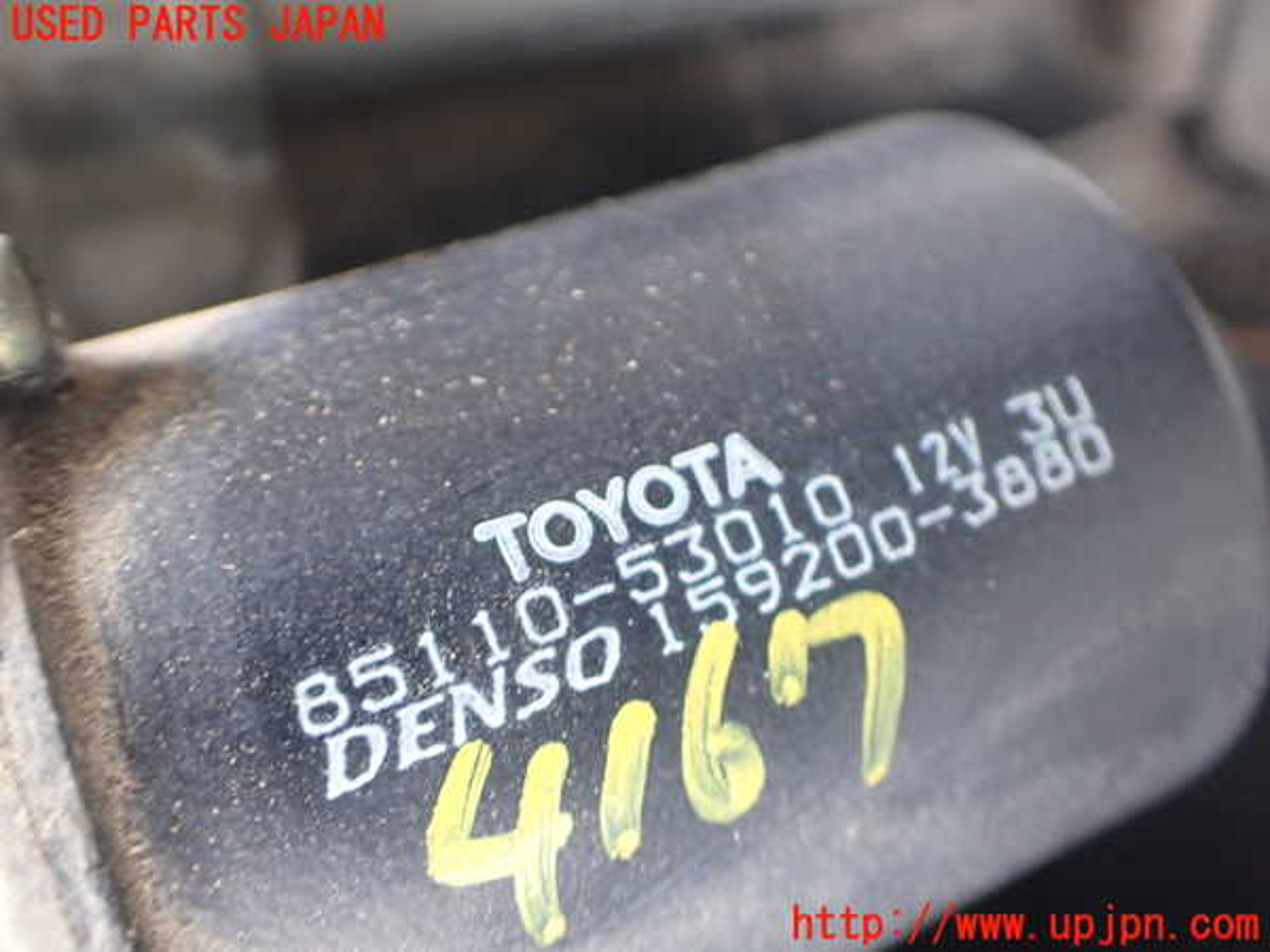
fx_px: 1101
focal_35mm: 30
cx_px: 635
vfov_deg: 46.8
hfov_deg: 60.0
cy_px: 476
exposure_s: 1/125
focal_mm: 5.4
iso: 400
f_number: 2.3
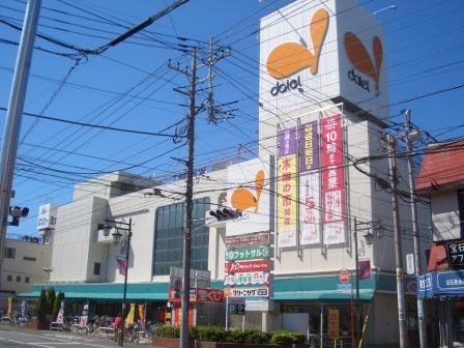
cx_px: 232
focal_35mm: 35
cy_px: 174
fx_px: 469
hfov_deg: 52.6
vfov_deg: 40.7
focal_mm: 5.8
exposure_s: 1/640
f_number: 4.3
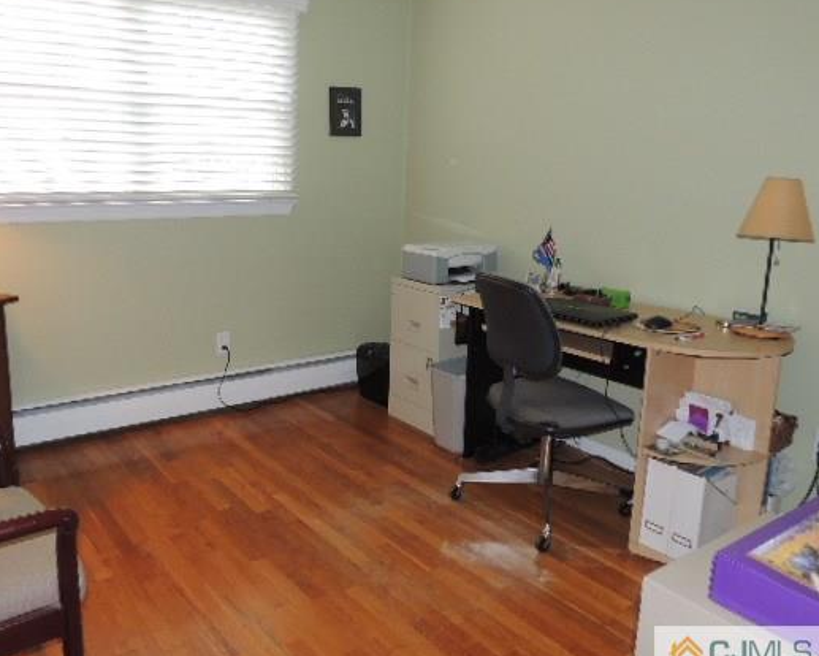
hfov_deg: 60.2
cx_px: 350
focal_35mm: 29
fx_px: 703
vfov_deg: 50.0
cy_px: 307
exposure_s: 1/30
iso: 200
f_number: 3
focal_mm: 4.3
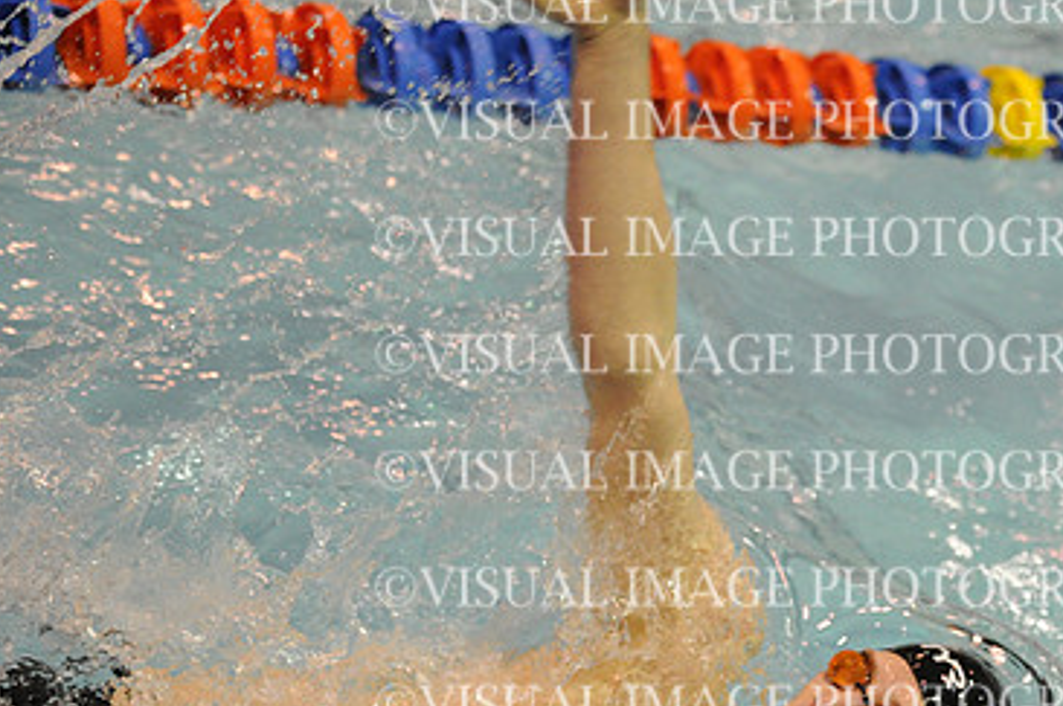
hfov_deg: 18.3
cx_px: 796
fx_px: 3273
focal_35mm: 111
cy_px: 529
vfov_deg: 12.3
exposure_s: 1/640
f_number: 2.8
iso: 6400
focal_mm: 70
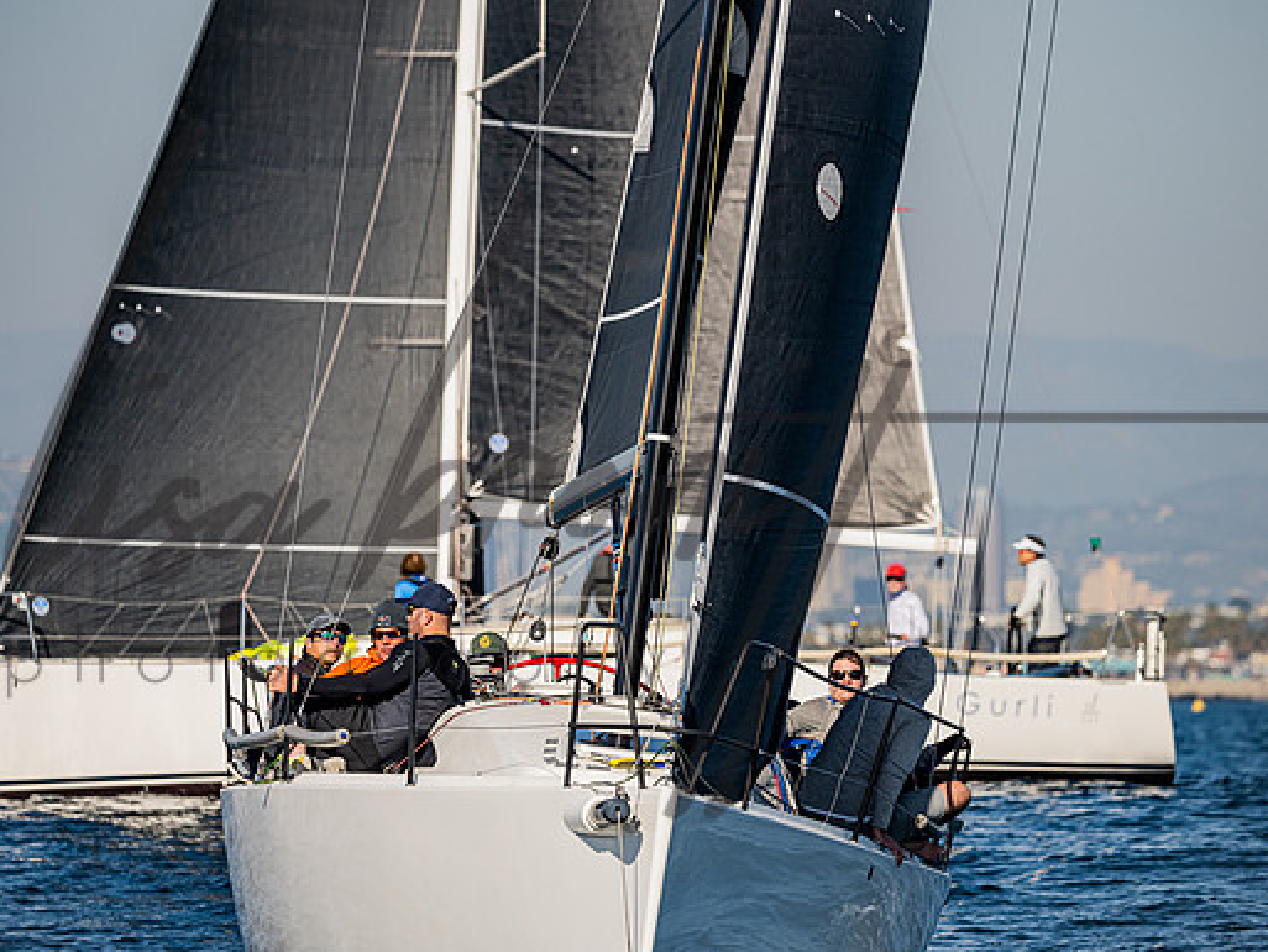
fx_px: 11065
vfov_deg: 4.9
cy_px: 431
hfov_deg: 6.6
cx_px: 635
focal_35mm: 302
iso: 400
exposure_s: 1/5000
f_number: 5
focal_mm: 240
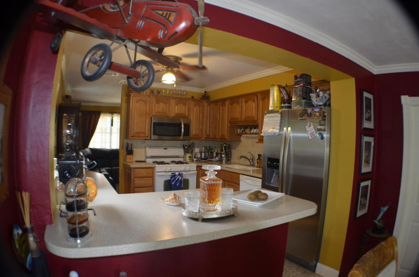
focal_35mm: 33
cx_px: 210
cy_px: 138
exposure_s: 1/60
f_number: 3.8
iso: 500
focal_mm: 22
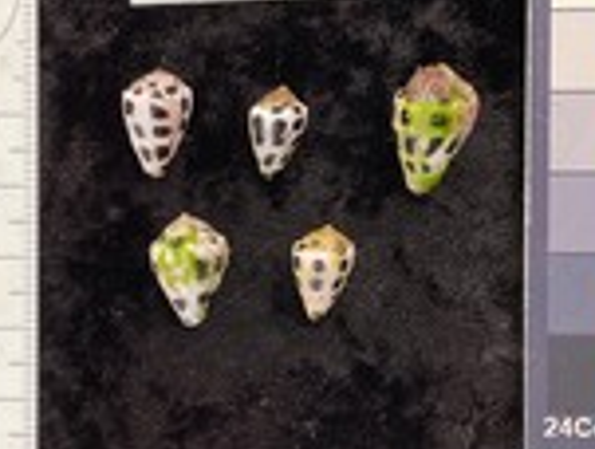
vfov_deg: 22.0
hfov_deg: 28.9
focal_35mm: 67
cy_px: 258
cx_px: 256
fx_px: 1154
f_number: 1.8
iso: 50
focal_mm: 3
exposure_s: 1/50
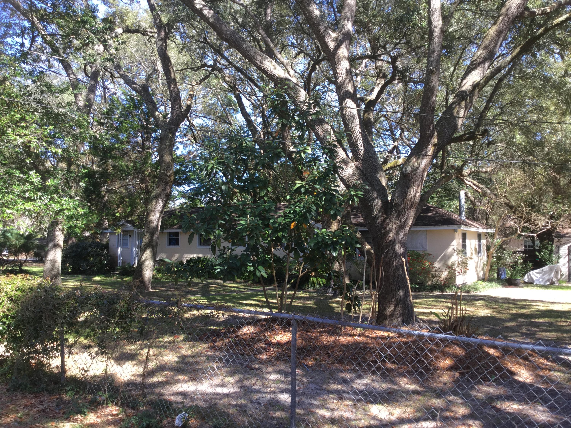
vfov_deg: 45.4
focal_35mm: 31
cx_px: 286
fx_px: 511
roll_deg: +0.0
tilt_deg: +1.8
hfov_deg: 58.4
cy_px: 214
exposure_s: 1/120
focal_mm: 3.3
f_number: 2.4
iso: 25
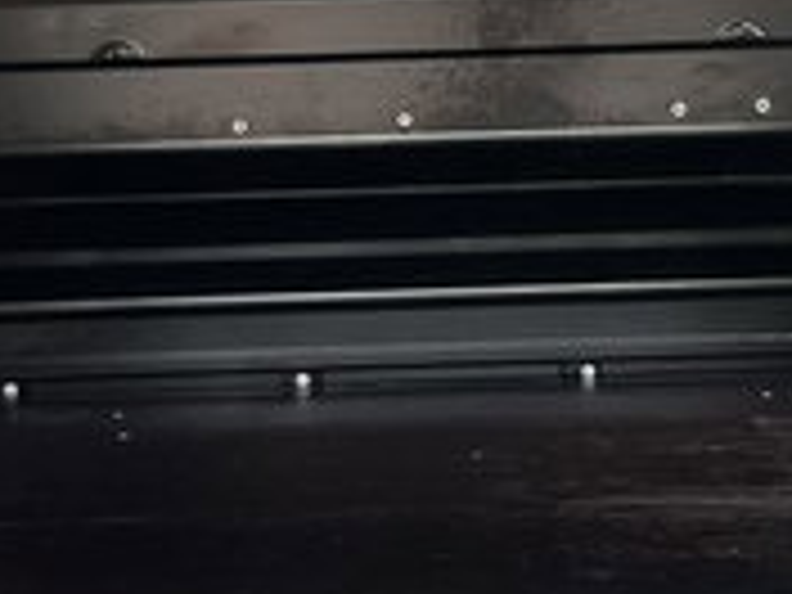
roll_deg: +1.1
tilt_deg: -8.0
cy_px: 216
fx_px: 2563
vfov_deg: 13.2
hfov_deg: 17.6
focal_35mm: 112
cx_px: 468
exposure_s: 1/157
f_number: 1.6
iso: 40
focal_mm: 5.1
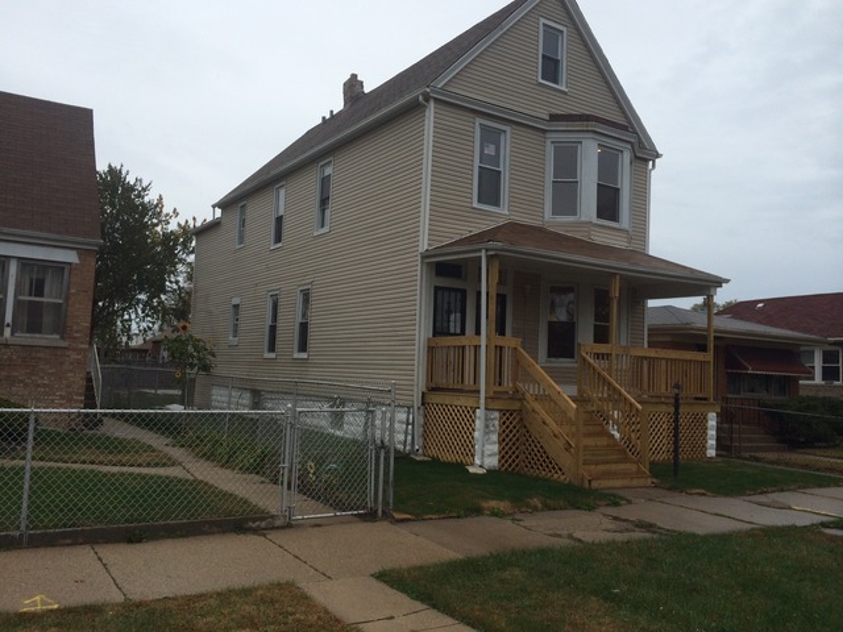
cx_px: 422
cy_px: 316
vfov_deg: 46.8
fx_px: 731
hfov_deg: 60.0
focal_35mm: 30
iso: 32
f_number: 2.2
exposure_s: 1/1325
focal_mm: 4.12
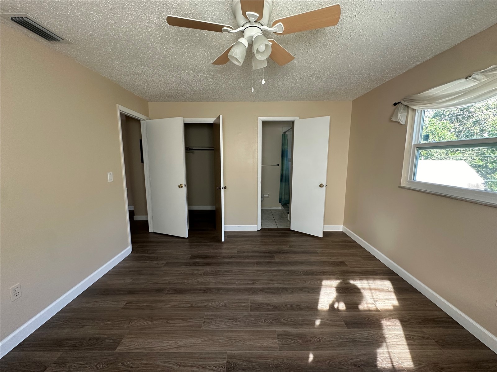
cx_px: 248
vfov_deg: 85.7
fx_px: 201
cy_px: 186
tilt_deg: -8.2
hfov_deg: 102.1
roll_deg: +0.2
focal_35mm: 14
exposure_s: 1/99
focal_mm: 2.22
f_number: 2.2
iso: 200
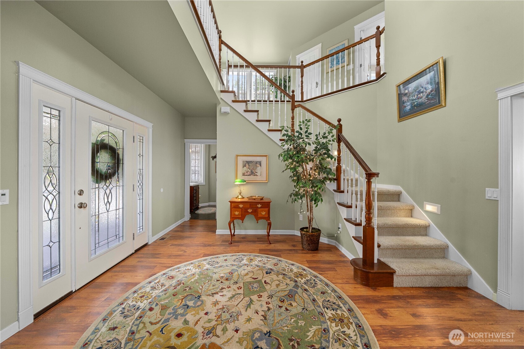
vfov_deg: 90.0
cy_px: 174
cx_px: 262
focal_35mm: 12
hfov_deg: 112.6
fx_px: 175
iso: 1000
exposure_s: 1/8
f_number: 6.7
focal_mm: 12
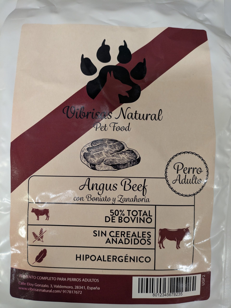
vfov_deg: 69.4
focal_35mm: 25
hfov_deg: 54.9
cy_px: 154
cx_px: 116
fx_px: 222
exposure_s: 1/50
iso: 178
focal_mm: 5.43
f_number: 1.89
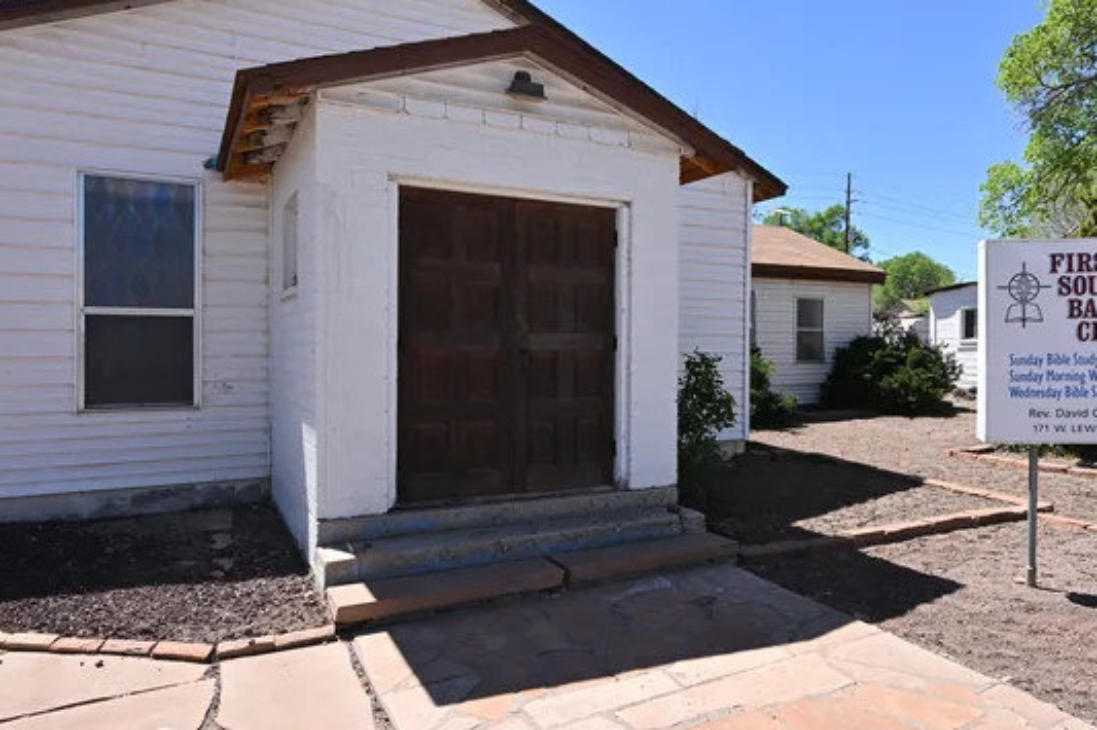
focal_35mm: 21
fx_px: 640
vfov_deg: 58.1
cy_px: 242
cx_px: 473
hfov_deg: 80.8
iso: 64
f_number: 8
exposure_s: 1/160
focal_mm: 14
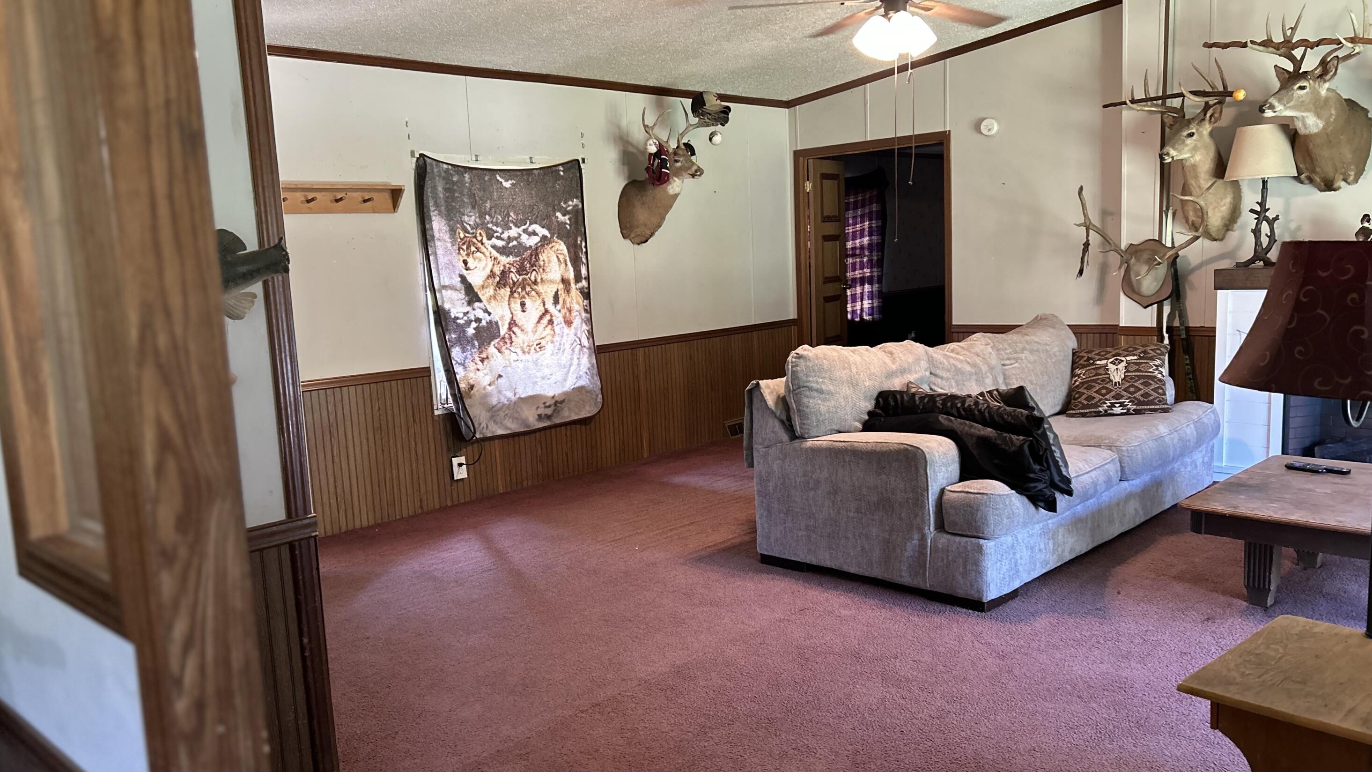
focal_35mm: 29
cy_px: 406
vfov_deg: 40.2
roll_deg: +2.5
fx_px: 1055
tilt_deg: -9.3
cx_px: 687
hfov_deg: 66.1
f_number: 1.5
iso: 320
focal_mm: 5.7
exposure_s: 1/60
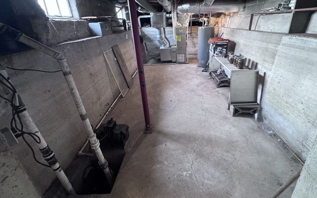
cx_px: 179
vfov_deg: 67.3
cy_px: 79
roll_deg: +1.9
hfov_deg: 93.8
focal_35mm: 17
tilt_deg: -21.9
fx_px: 147
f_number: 2.2
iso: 800
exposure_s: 1/60
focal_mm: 2.22
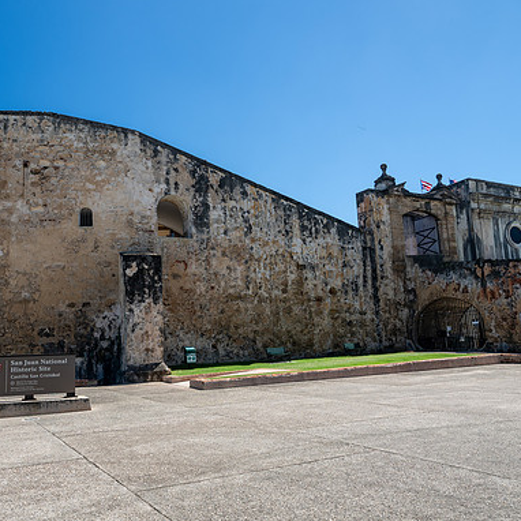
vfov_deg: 52.5
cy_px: 260
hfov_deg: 52.0
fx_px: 528
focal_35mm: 31
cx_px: 196
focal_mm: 24
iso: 140
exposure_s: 1/125
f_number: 8
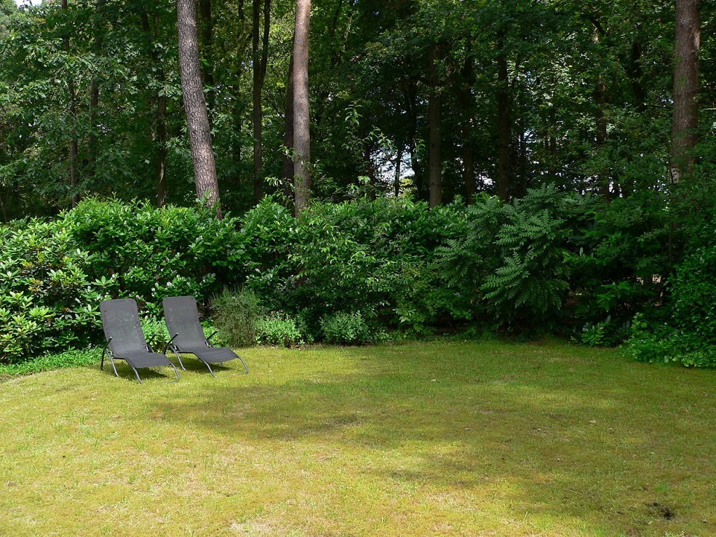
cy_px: 268
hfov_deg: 51.4
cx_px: 358
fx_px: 745
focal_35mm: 36
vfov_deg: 39.7
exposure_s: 1/200
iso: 80
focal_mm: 6
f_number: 4
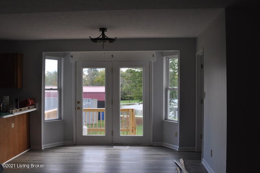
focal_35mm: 42
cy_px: 86
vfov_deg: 31.8
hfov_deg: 46.5
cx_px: 130
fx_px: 303
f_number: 5.6
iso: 280
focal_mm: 28
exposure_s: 1/125
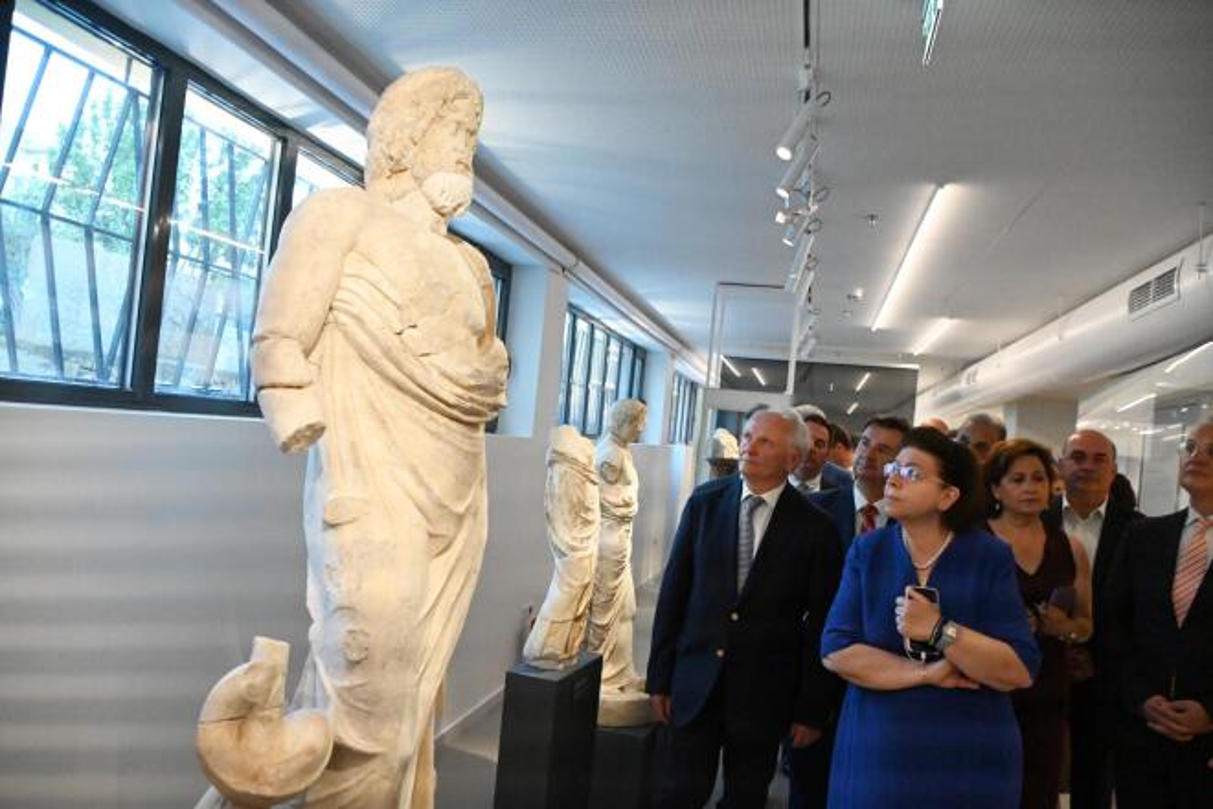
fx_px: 910
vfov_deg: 47.9
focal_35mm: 27
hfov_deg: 67.4
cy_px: 404
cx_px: 606
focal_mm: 18
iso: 6400
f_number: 3.5
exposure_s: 1/1250
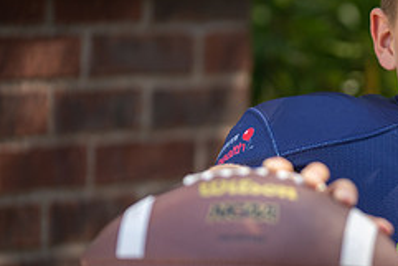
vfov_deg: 5.5
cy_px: 154
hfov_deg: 8.1
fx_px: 2765
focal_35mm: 250
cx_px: 477
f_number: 2.8
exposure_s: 1/320
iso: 100
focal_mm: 104
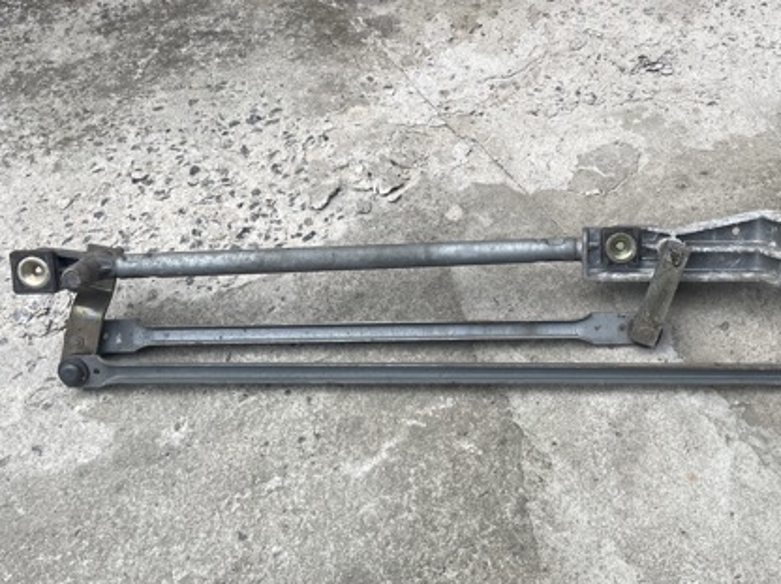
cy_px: 247
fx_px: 901
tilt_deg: -46.7
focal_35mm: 40
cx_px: 516
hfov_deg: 46.2
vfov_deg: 35.8
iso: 32
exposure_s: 1/167
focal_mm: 4.2
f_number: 1.6
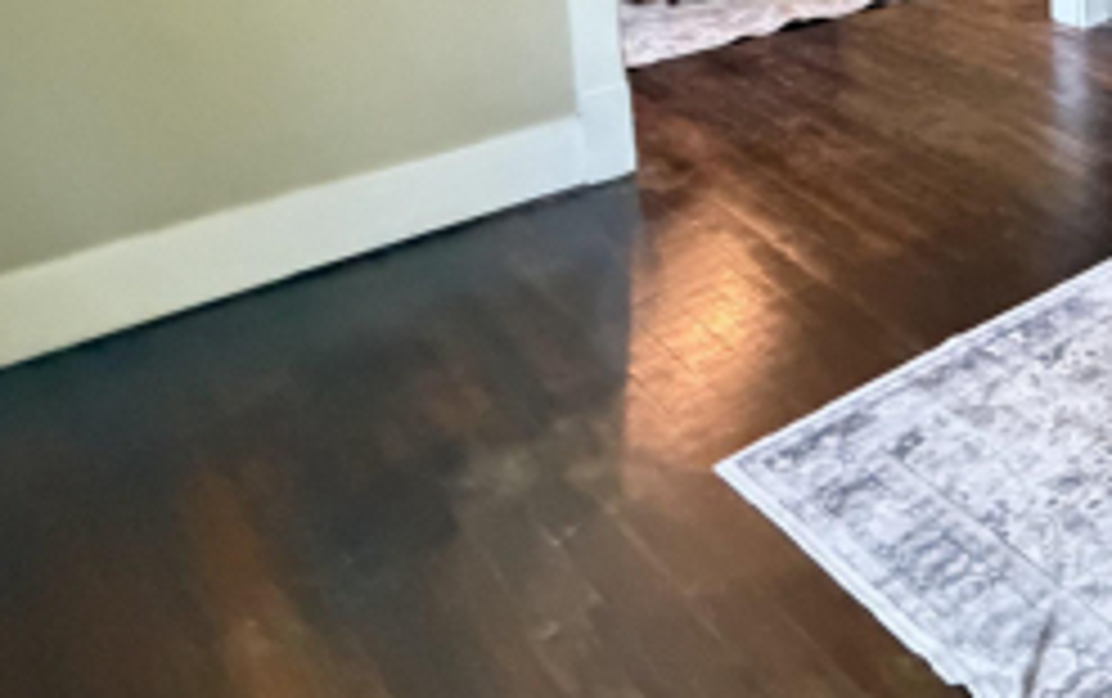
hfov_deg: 34.6
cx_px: 1447
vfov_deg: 27.1
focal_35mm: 40
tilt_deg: -8.6
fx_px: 1214
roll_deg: -2.4
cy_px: -203
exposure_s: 1/30
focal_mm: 2.22
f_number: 2.2
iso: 1250
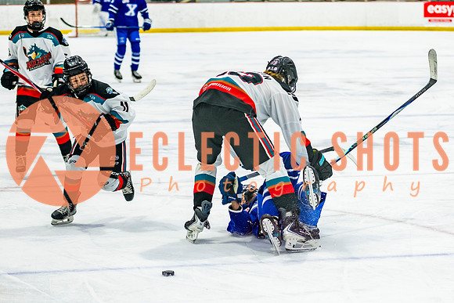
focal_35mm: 128
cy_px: 192
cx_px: 309
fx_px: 1616
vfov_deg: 10.7
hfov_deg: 15.9
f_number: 3.2
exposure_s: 1/800
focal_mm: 70
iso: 1600
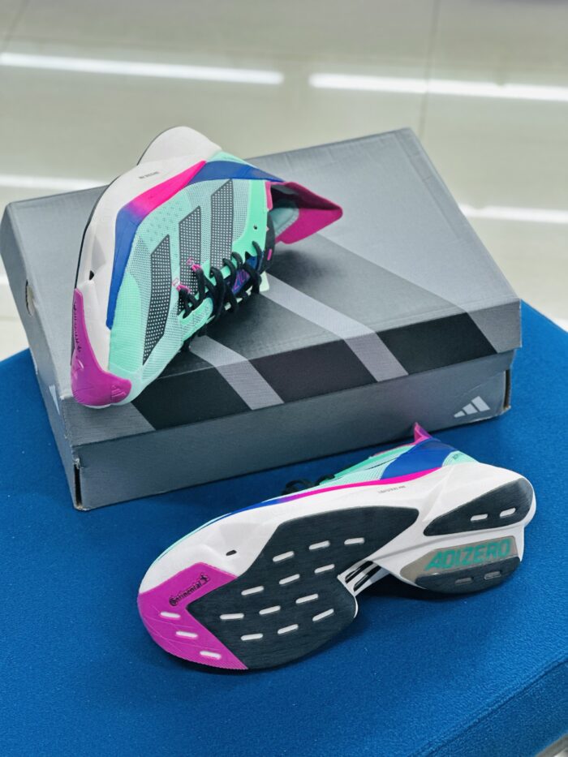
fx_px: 1684
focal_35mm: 77
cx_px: 284
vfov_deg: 25.3
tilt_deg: -41.4
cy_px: 378
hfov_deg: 19.1
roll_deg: +0.6
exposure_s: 1/100
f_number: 2.8
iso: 200
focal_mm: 9
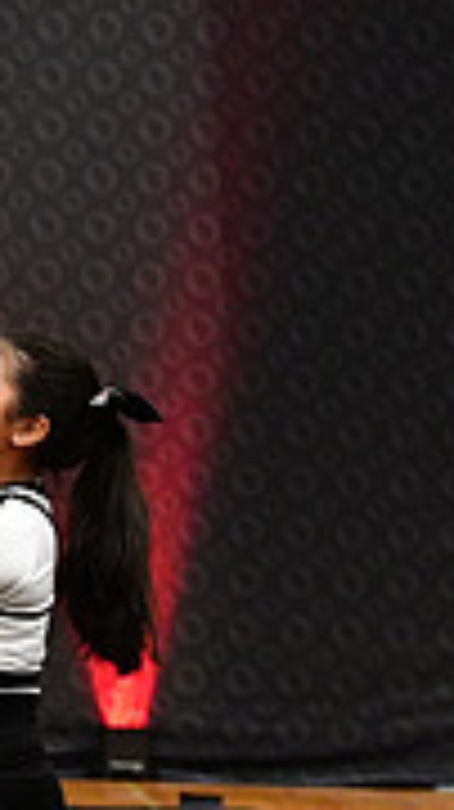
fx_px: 10656
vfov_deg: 4.3
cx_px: -764
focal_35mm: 497
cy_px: 65
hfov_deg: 2.4
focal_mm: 98
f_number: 4
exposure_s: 1/400
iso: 4000
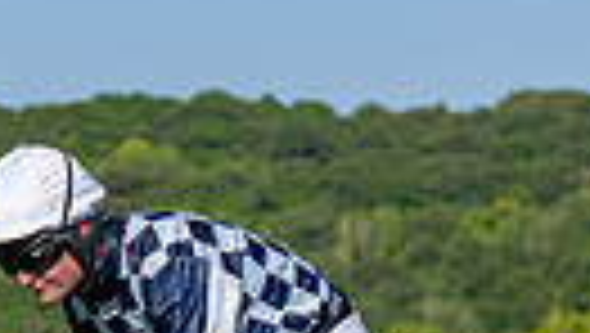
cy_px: 800
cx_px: 196
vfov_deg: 3.2
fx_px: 5935
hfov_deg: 5.7
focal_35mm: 379
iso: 200
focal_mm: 70
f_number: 4
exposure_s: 1/2500
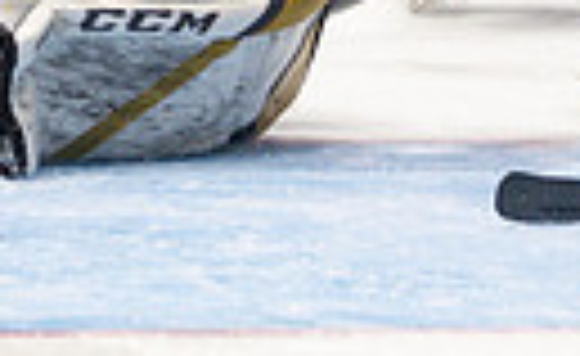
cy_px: -231
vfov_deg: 2.8
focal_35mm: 465
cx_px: 299
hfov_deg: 4.5
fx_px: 7309
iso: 2000
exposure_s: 1/1000
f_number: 2.8
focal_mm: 93
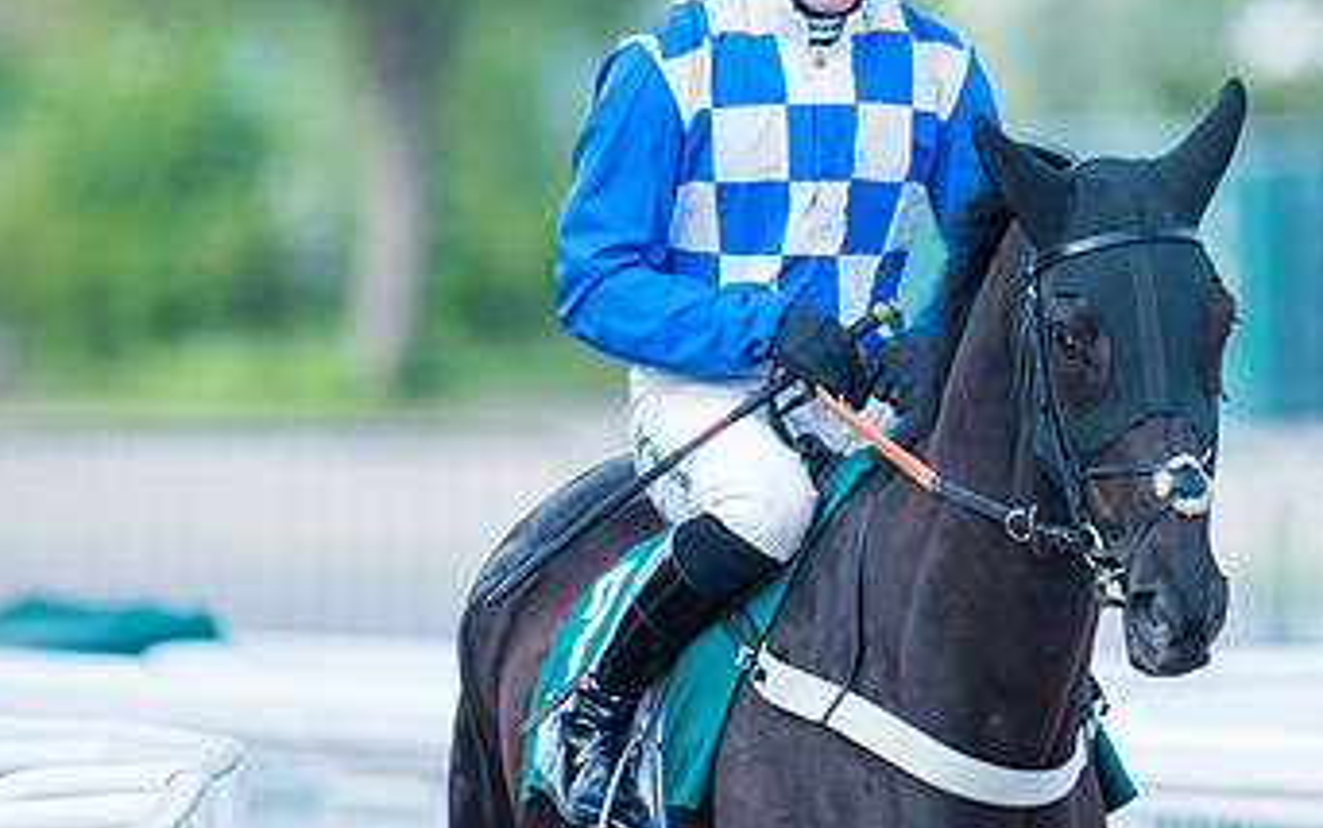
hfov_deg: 2.6
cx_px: 1170
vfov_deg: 1.6
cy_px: 340
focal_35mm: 806
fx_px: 29071
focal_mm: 400
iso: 160
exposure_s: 1/400
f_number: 5
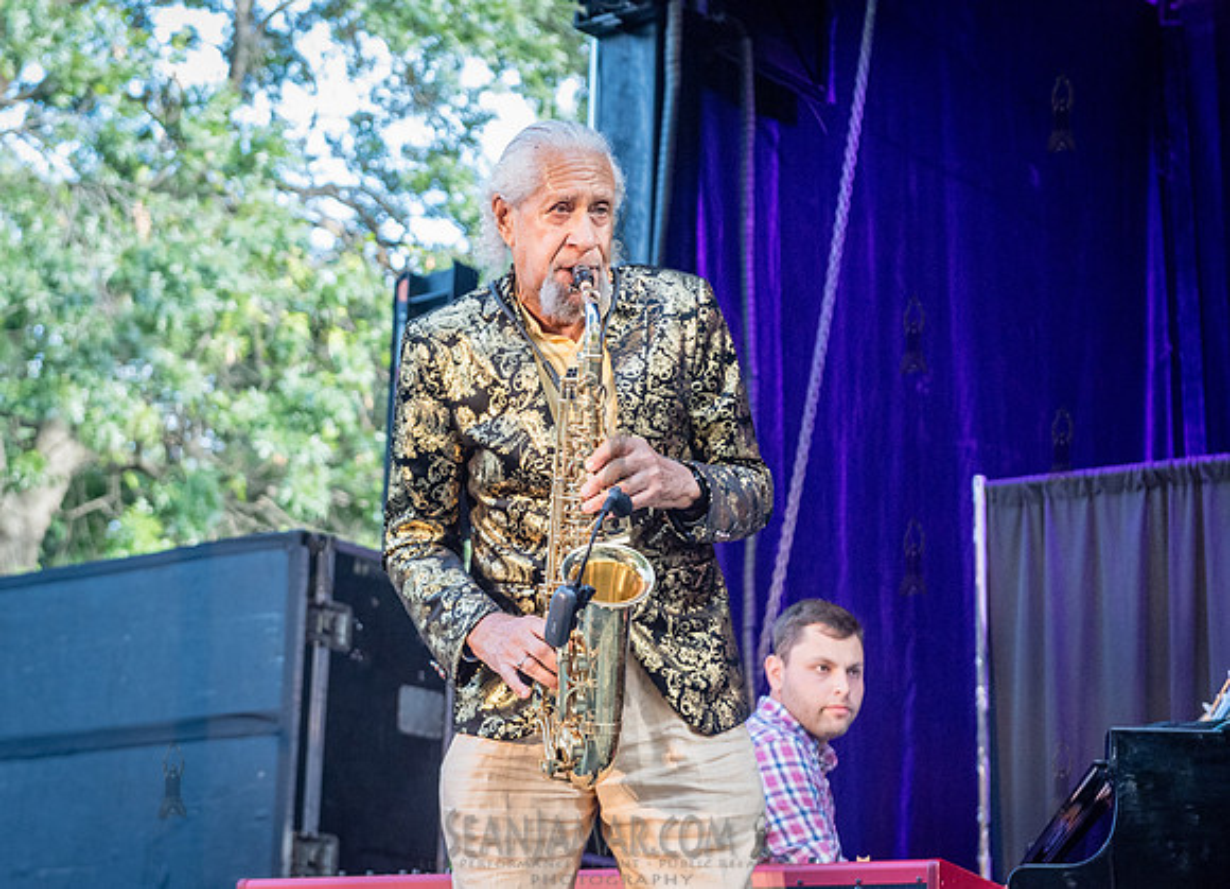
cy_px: 398
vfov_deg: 17.6
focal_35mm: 82
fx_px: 2861
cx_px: 495
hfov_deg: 24.2
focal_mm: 70
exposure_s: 1/640
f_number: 4
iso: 2500
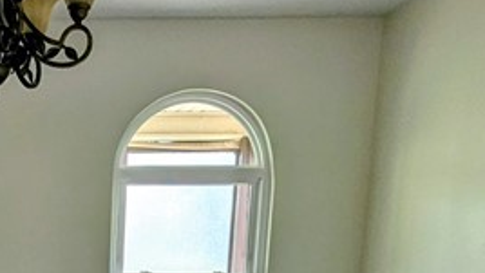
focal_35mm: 54
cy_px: 419
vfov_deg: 19.2
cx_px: -38
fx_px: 695
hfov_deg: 33.8
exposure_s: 1/141
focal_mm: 1.95
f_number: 2.2
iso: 63
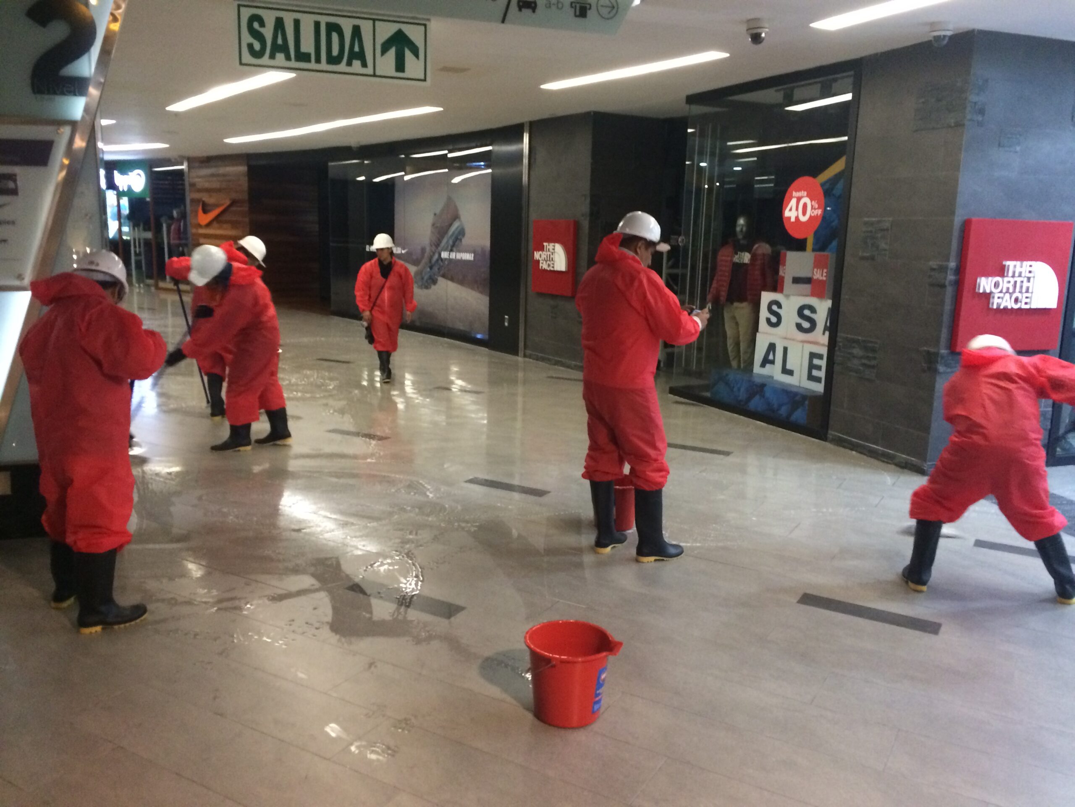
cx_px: 538
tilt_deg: -11.9
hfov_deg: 61.7
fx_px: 901
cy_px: 404
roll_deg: -0.8
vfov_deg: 48.2
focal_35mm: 29
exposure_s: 1/17
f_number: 2.2
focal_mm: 4.15
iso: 320
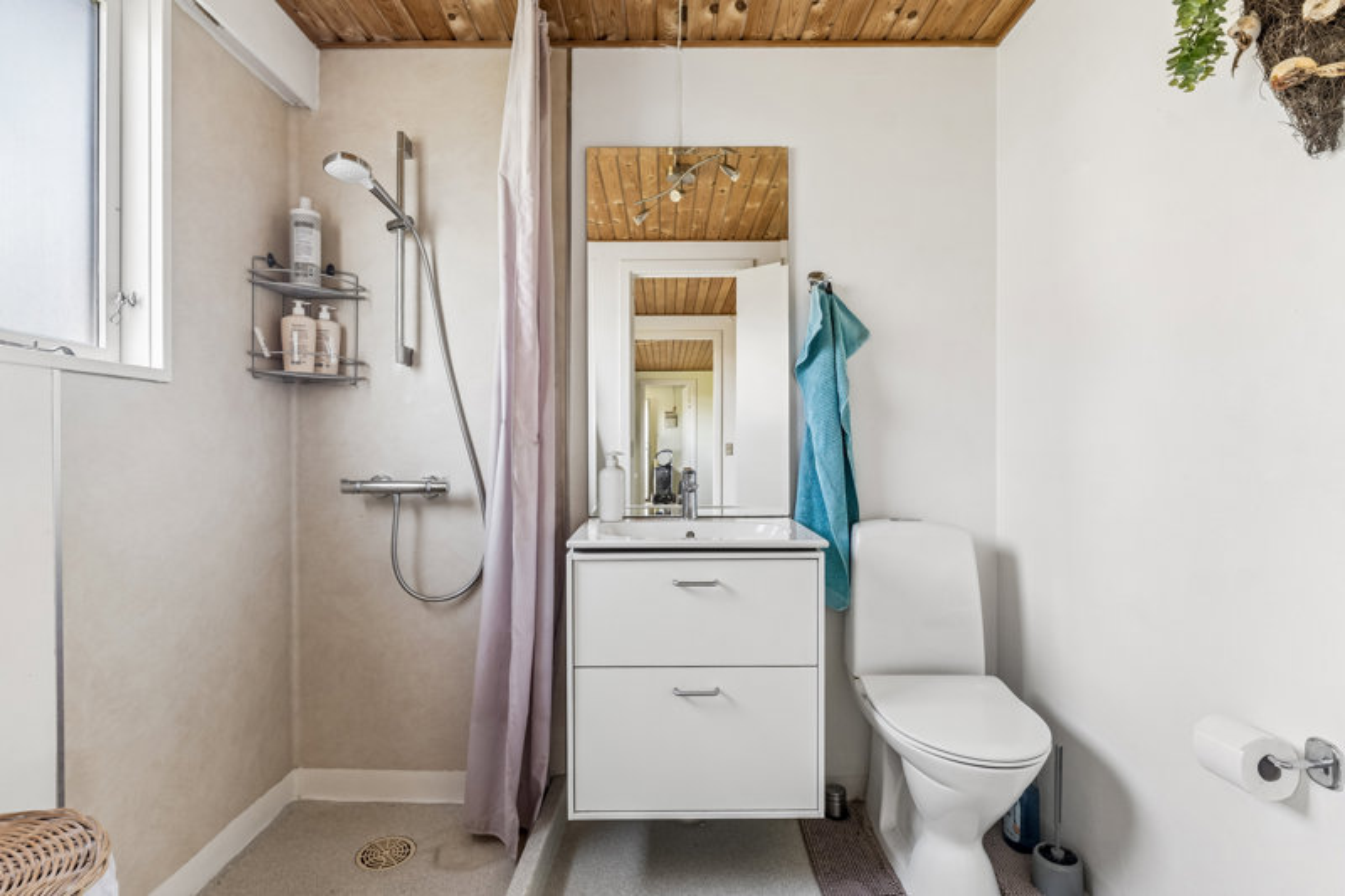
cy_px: 448
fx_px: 700
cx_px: 672
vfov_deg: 65.2
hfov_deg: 87.7
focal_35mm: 19
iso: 200
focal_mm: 12.5
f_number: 8
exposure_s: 1/8
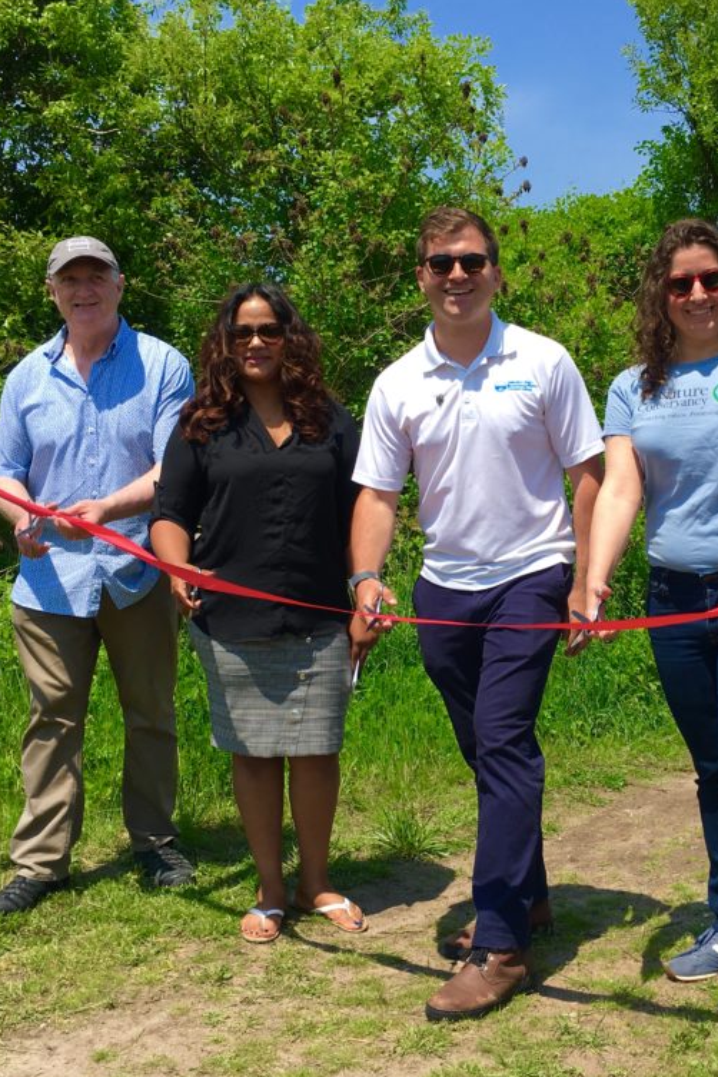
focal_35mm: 41
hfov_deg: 32.3
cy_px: 541
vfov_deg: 47.4
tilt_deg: -3.2
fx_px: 1226
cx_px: 499
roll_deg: +0.8
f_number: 2.2
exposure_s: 1/1304
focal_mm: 4.15
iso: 25
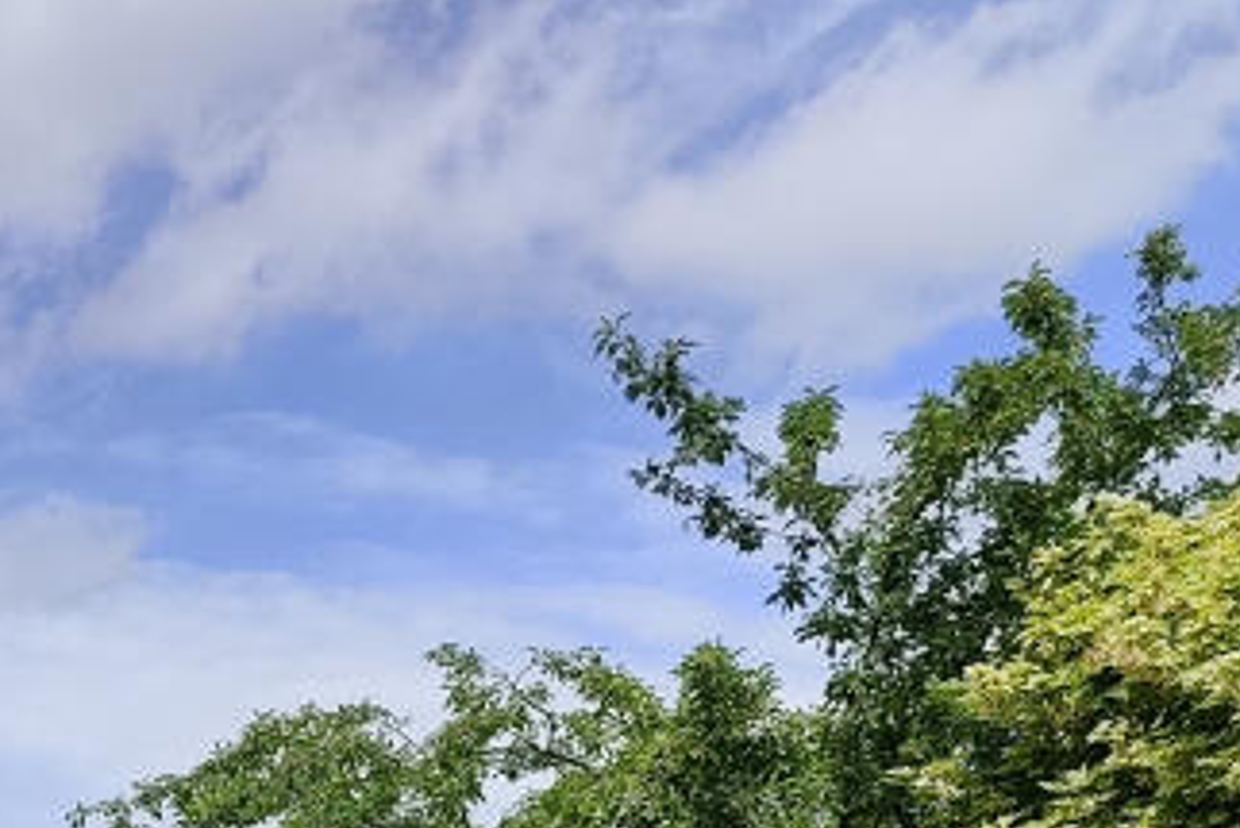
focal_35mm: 76
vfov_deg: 15.9
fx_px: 2619
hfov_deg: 23.6
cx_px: -354
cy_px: 1383
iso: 50
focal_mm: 6.19
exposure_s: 1/1244
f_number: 1.65
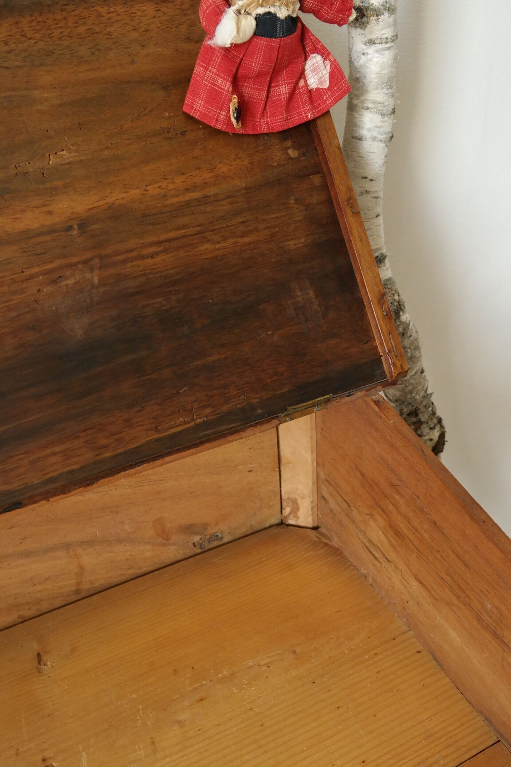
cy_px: 384
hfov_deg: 43.6
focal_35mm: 30
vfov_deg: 61.9
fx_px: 639
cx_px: 256
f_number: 5.6
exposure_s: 1/50
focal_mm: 20
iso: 1600
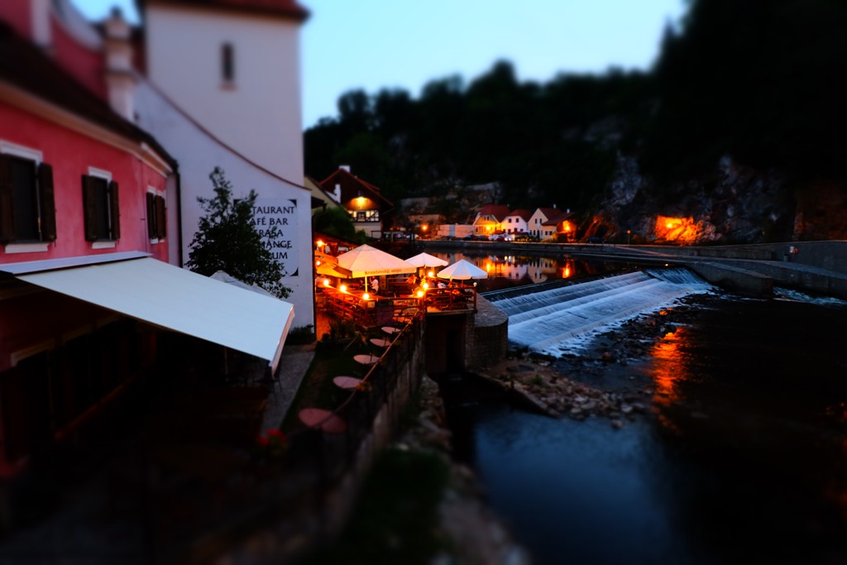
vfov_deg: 53.1
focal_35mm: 24
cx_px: 424
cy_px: 282
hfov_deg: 73.7
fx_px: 565
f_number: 3.5
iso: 800
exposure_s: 1/4
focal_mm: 16
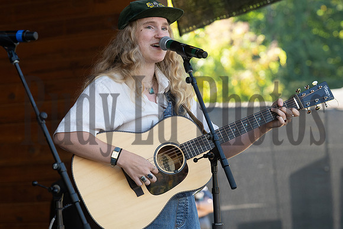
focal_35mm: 130
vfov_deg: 10.6
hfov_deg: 15.8
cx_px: 172
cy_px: 114
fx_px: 1239
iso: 800
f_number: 4
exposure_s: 1/500
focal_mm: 87
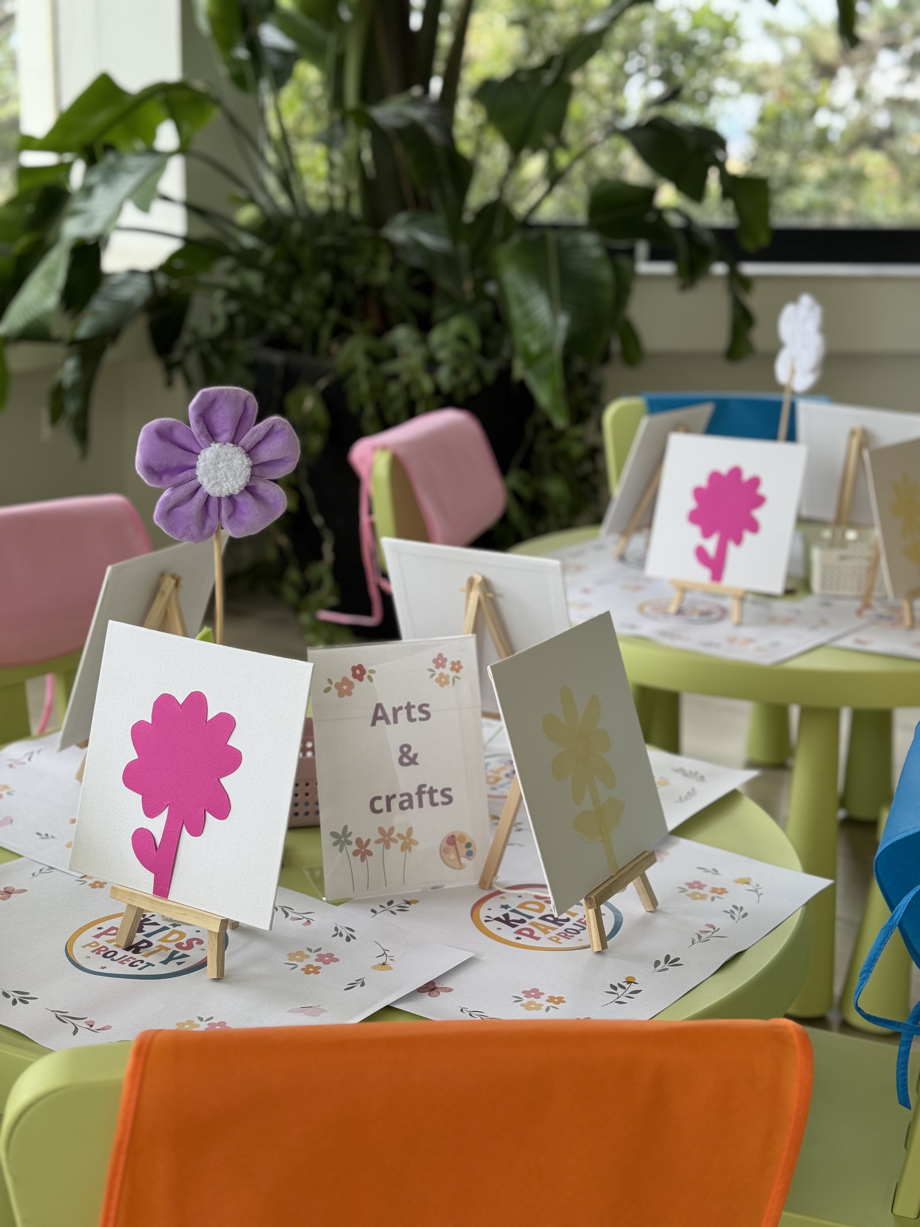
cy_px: 614
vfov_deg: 39.7
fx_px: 1701
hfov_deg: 30.3
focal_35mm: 48
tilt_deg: -14.2
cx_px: 460
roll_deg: -1.9
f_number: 1.78
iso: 64
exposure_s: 1/510
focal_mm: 6.76
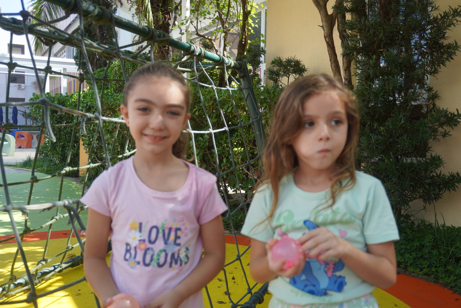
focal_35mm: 34
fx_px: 442
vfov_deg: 38.4
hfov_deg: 55.1
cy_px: 154
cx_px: 230
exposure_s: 1/160
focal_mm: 23
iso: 100
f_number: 4.5
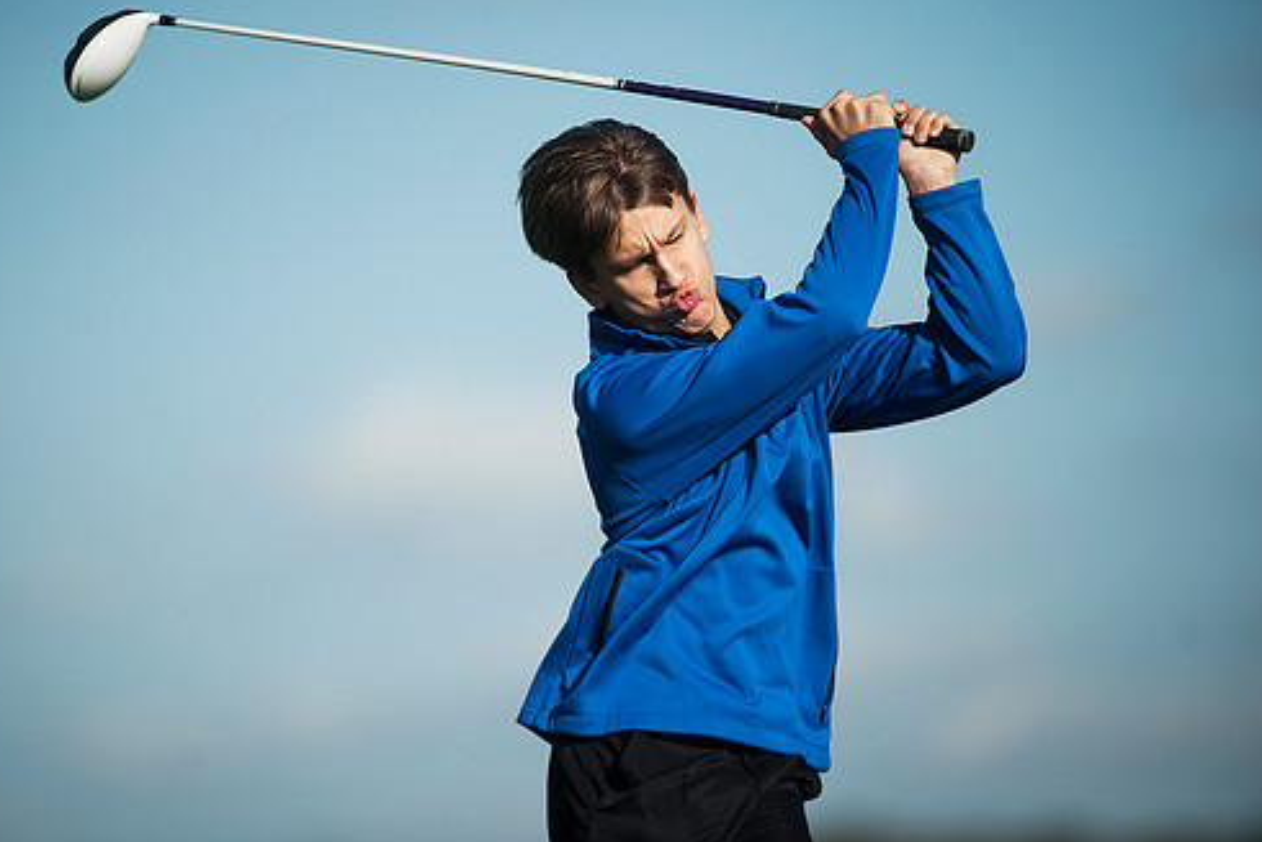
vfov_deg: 3.9
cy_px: 358
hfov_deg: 5.8
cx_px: 543
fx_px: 12448
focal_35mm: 355
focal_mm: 300
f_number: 4
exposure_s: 1/8000
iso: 400
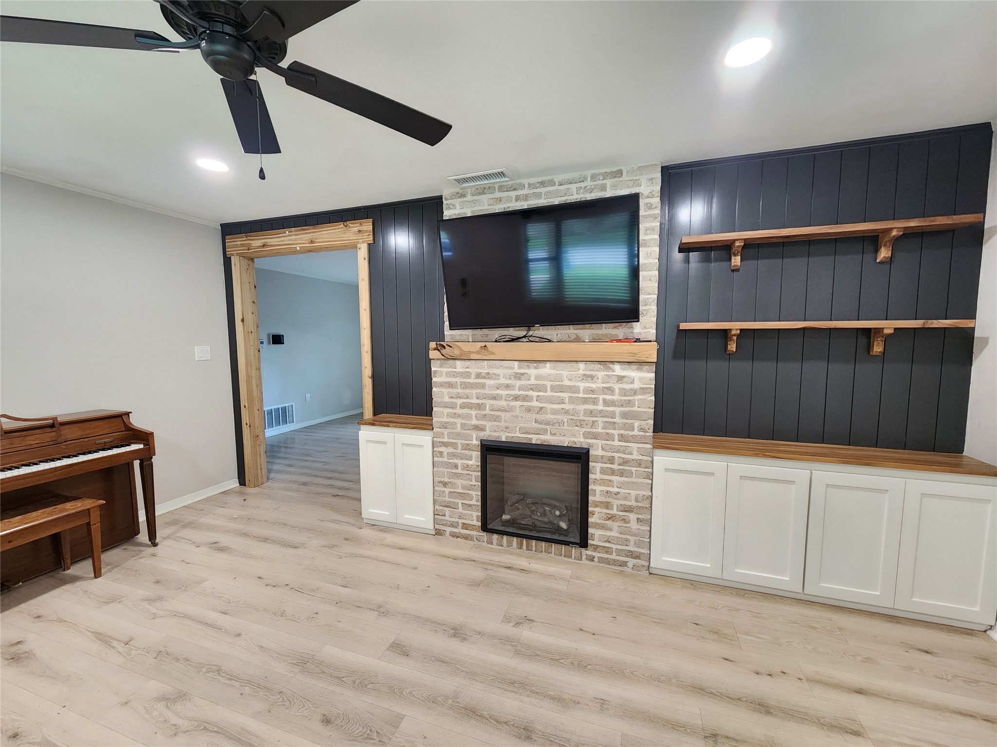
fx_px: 374
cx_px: 498
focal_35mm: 13
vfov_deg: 89.9
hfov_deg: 106.2
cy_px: 374
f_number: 2.2
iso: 400
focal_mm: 2.2
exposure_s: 1/40
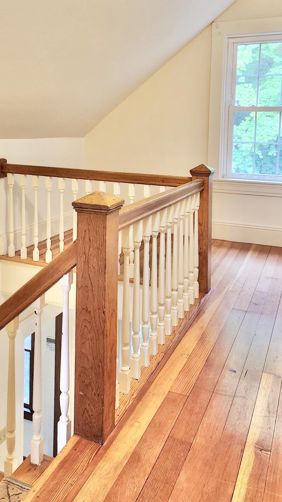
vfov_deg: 55.5
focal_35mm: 35
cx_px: 103
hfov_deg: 33.5
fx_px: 465
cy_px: 168
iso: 500
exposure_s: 1/120
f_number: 1.8
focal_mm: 5.4
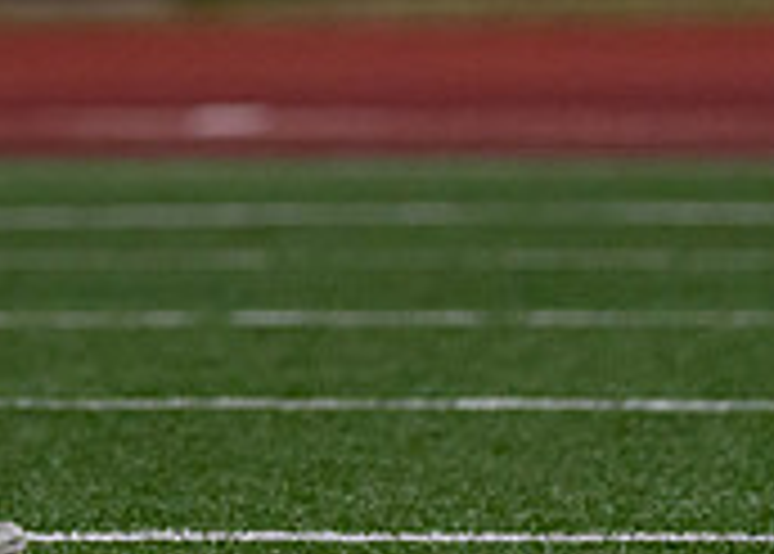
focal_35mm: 689
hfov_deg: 2.9
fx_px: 15152
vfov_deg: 2.1
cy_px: -431
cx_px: -262
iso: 2000
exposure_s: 1/1000
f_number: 2.8
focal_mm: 162
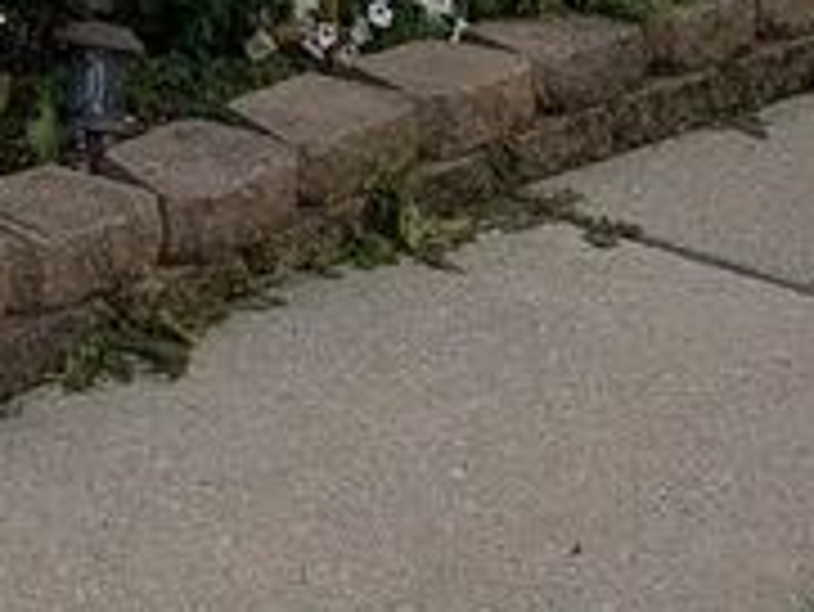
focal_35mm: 136
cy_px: -1096
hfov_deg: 13.8
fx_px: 3200
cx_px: -324
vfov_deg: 9.2
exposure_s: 1/993
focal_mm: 6.81
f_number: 1.85
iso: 40
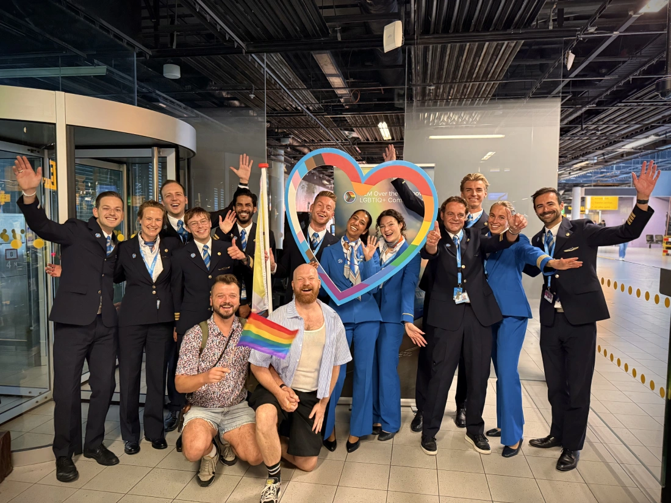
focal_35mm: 24
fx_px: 465
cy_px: 252
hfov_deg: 71.6
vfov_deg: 56.8
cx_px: 336
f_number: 1.78
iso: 800
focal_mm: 6.76
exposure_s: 1/50
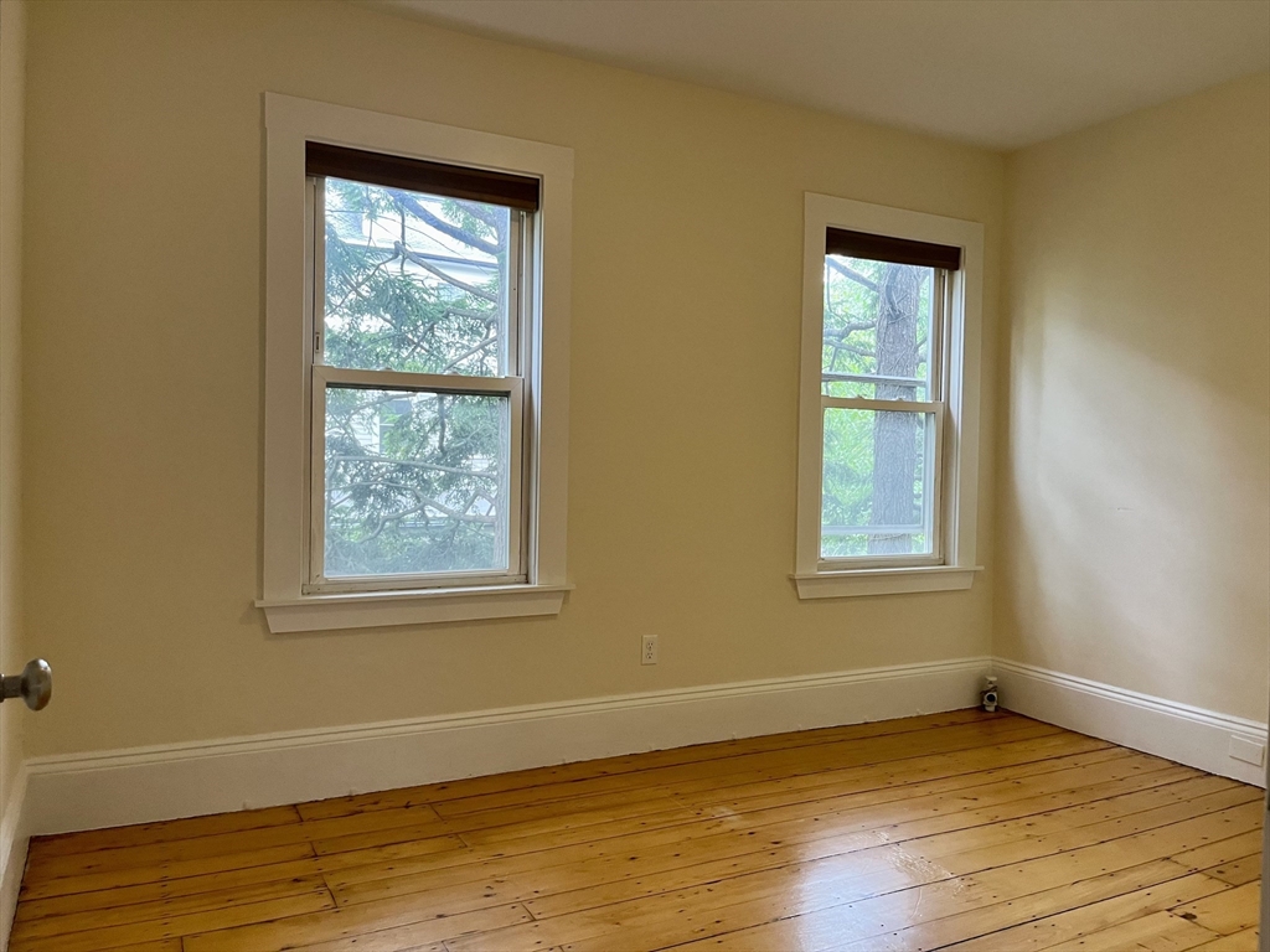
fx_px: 954
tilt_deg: -0.6
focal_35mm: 26
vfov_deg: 53.1
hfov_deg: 67.3
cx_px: 635
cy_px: 476
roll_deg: +0.4
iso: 200
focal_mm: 5.1
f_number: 1.6
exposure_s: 1/60
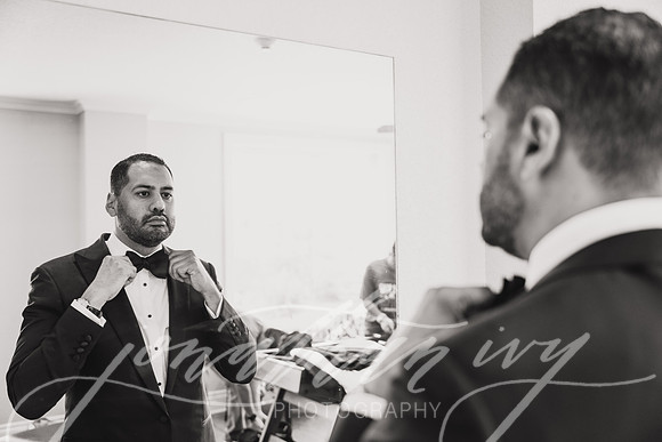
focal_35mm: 36
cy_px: 221
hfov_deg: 52.7
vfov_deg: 36.6
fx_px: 668
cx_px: 331
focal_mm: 36.3
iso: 800
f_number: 2.8
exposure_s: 1/125
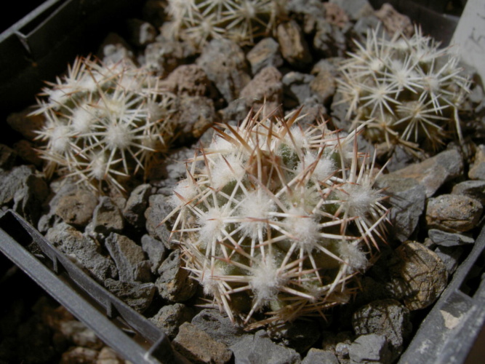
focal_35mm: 39
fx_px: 546
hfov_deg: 47.9
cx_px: 242
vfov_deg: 36.8
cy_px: 182
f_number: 4.7
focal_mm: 8
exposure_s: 1/800
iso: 50
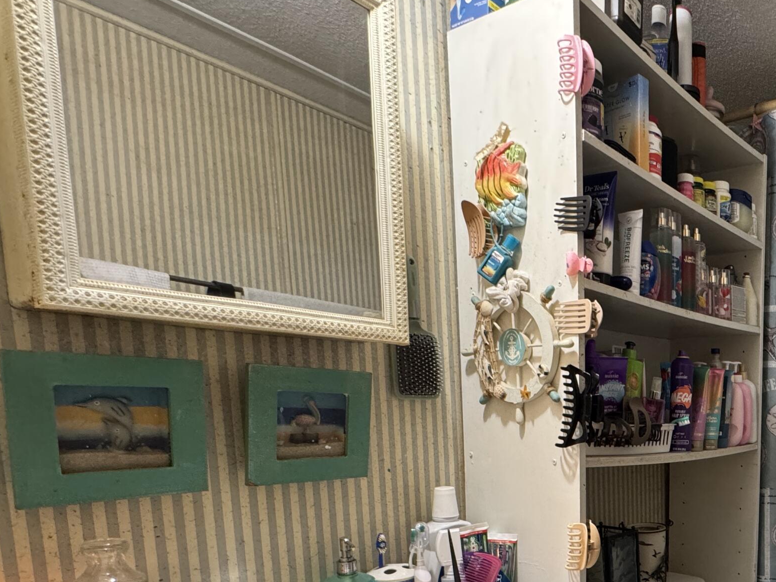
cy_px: 482
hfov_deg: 55.6
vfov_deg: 47.9
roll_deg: -0.8
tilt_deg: -8.1
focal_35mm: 27
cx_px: 714
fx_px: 605
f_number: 2.2
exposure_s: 1/60
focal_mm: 2.22
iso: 400
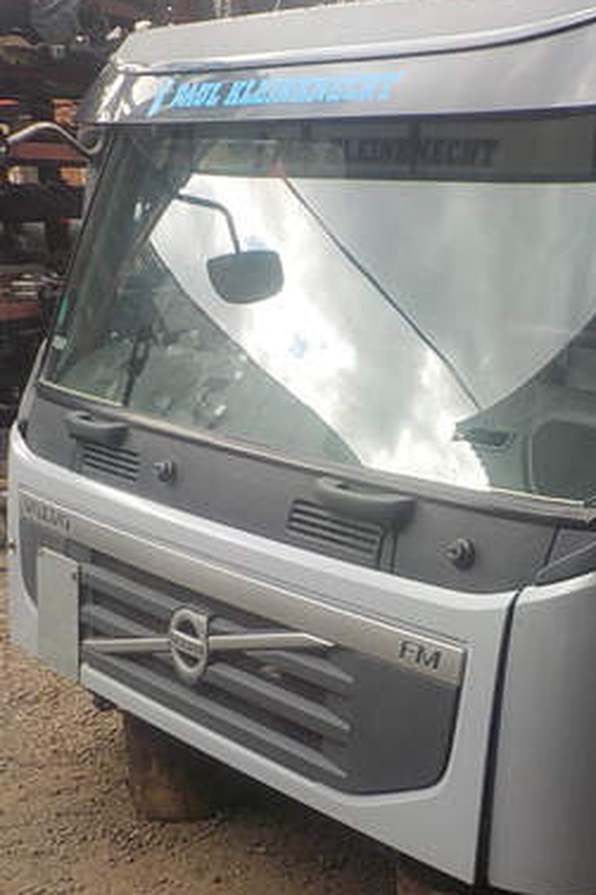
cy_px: 482
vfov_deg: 37.5
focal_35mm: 53
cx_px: 608
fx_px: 1317
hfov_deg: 24.3
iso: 125
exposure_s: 1/200
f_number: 3.3
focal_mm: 4.1
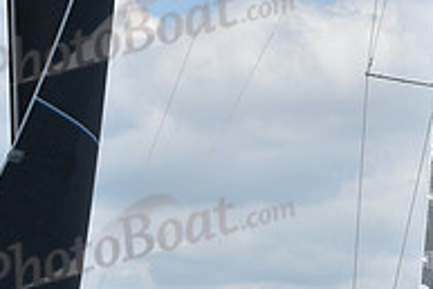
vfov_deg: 4.7
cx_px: 413
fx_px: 3539
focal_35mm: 294
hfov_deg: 7.0
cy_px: 326
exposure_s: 1/1250
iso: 250
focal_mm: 98
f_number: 7.1
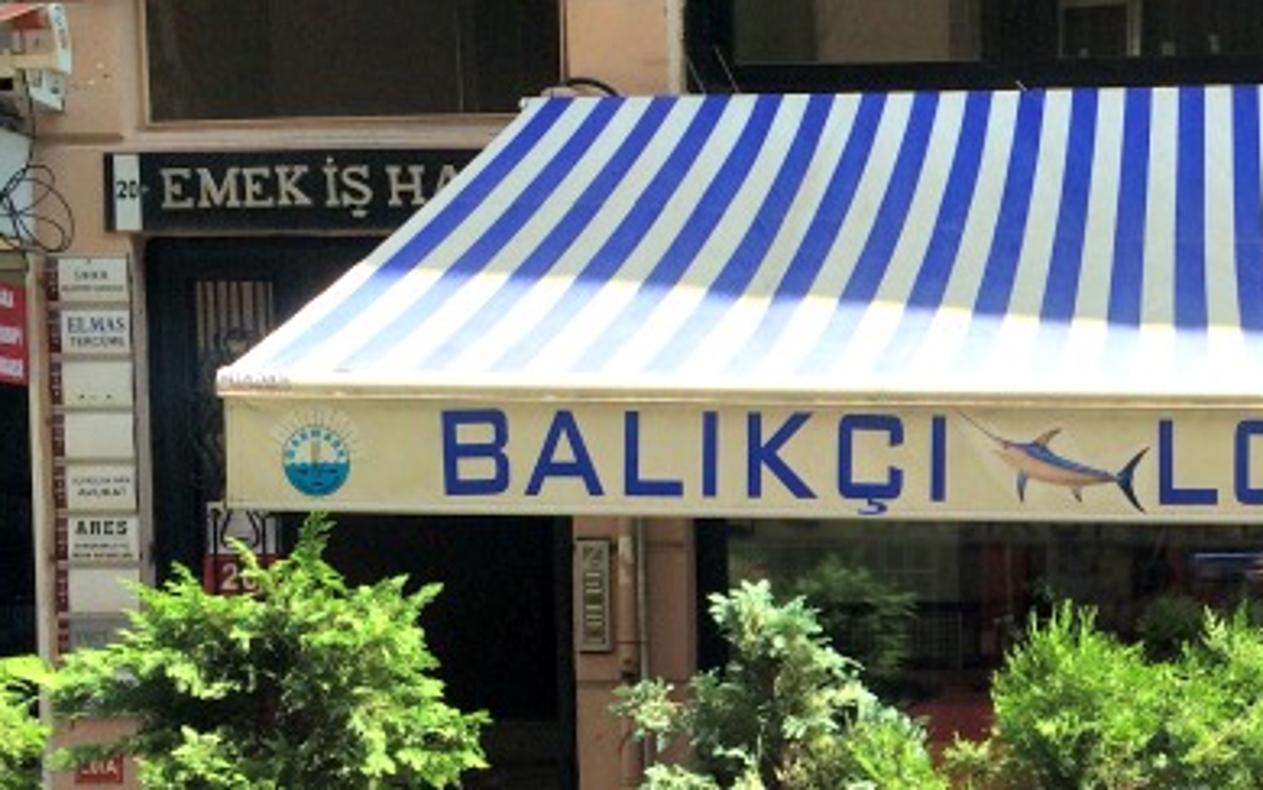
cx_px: 1130
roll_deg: +1.9
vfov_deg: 20.3
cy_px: 683
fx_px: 2169
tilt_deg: -2.0
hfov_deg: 31.0
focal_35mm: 63
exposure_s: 1/695
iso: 32
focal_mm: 4.15
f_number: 2.2
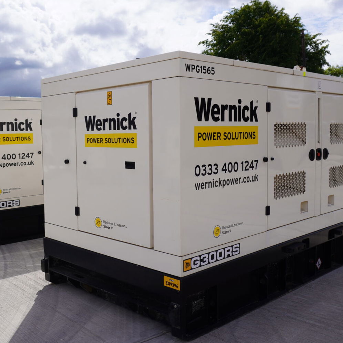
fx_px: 437
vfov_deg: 42.8
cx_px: 85
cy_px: 162
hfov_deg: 41.5
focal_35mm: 39
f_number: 5
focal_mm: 16
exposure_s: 1/1000
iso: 100
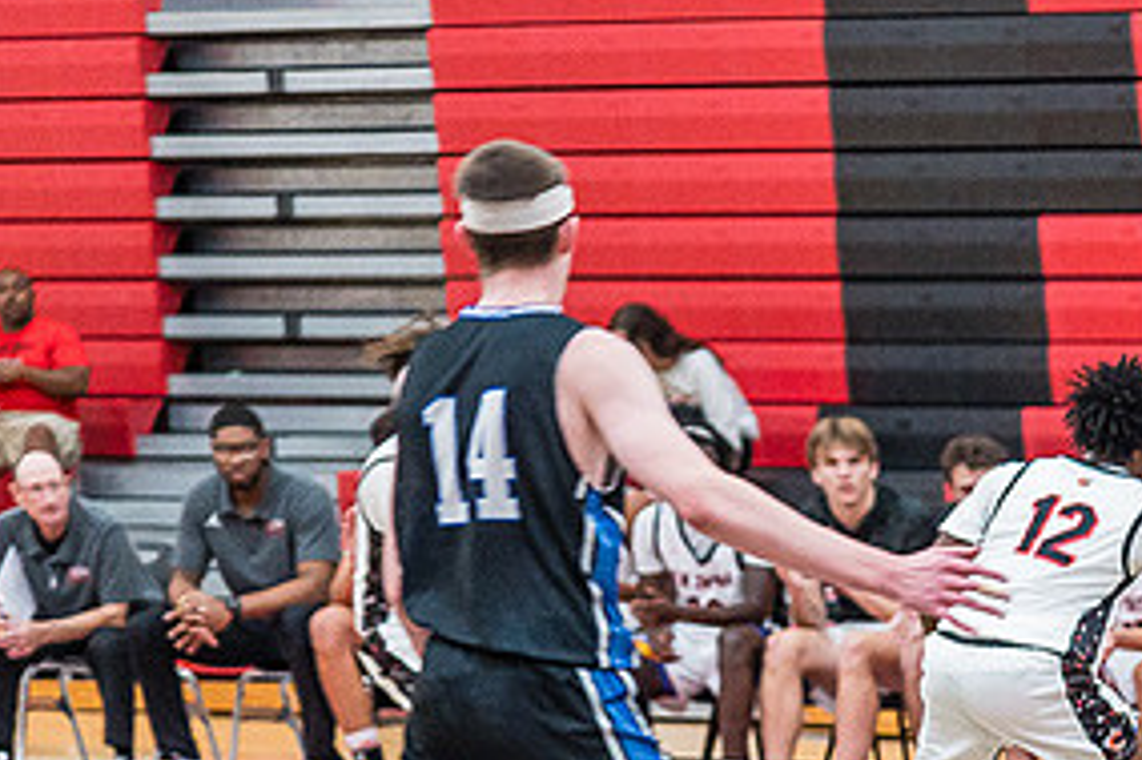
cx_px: 768
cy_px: 422
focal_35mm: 245
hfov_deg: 8.4
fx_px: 7767
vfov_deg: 5.6
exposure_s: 1/320
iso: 5000
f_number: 4
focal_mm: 120
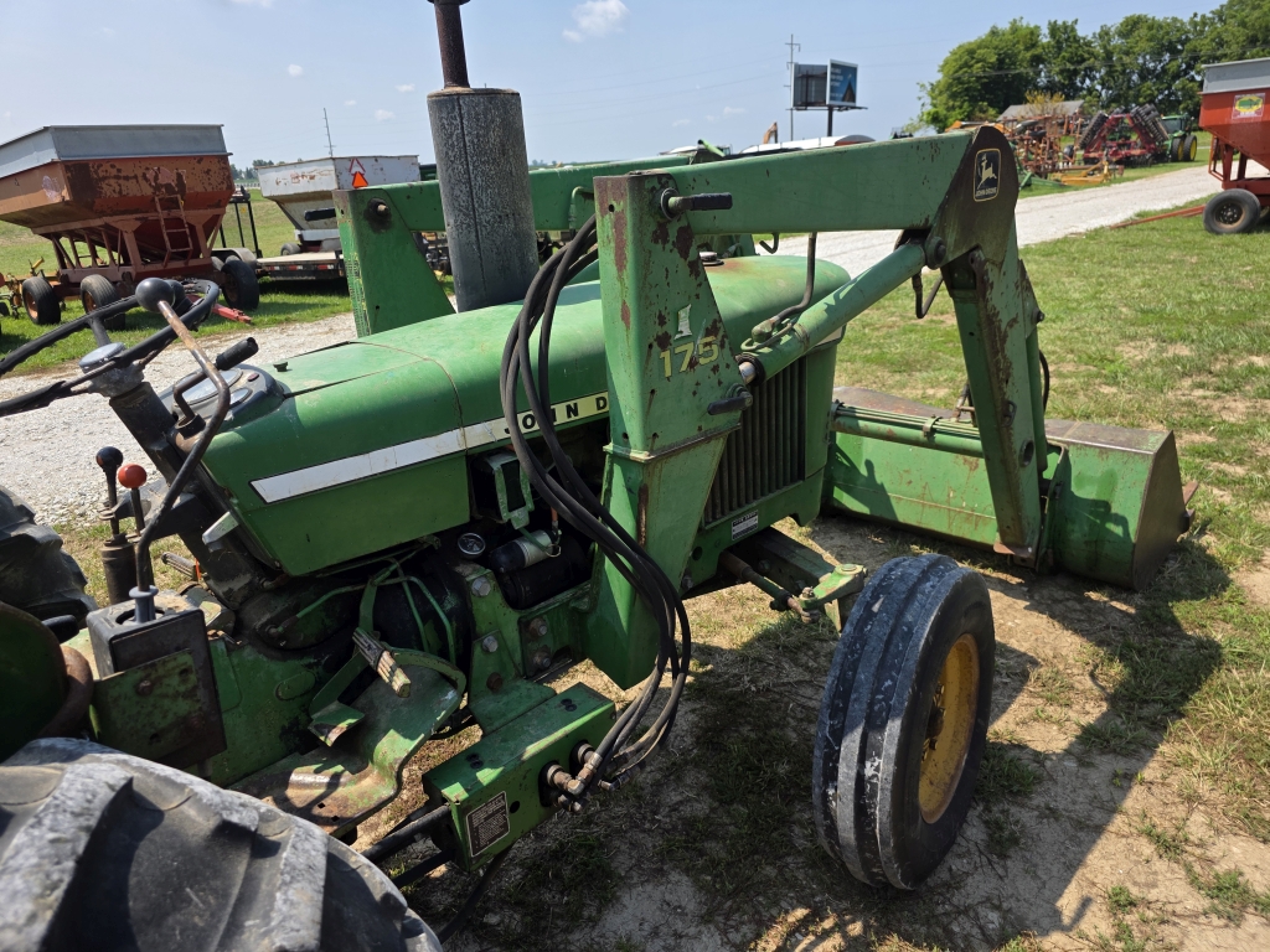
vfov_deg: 58.9
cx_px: 635
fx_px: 844
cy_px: 476
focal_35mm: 23
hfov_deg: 73.9
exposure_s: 1/3891
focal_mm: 6.3
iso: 80
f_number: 1.7
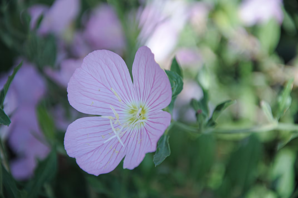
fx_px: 1302
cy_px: 99
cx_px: 149
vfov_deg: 8.7
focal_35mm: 158
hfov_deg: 13.1
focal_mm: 105
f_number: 5.6
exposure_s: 1/320
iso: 200
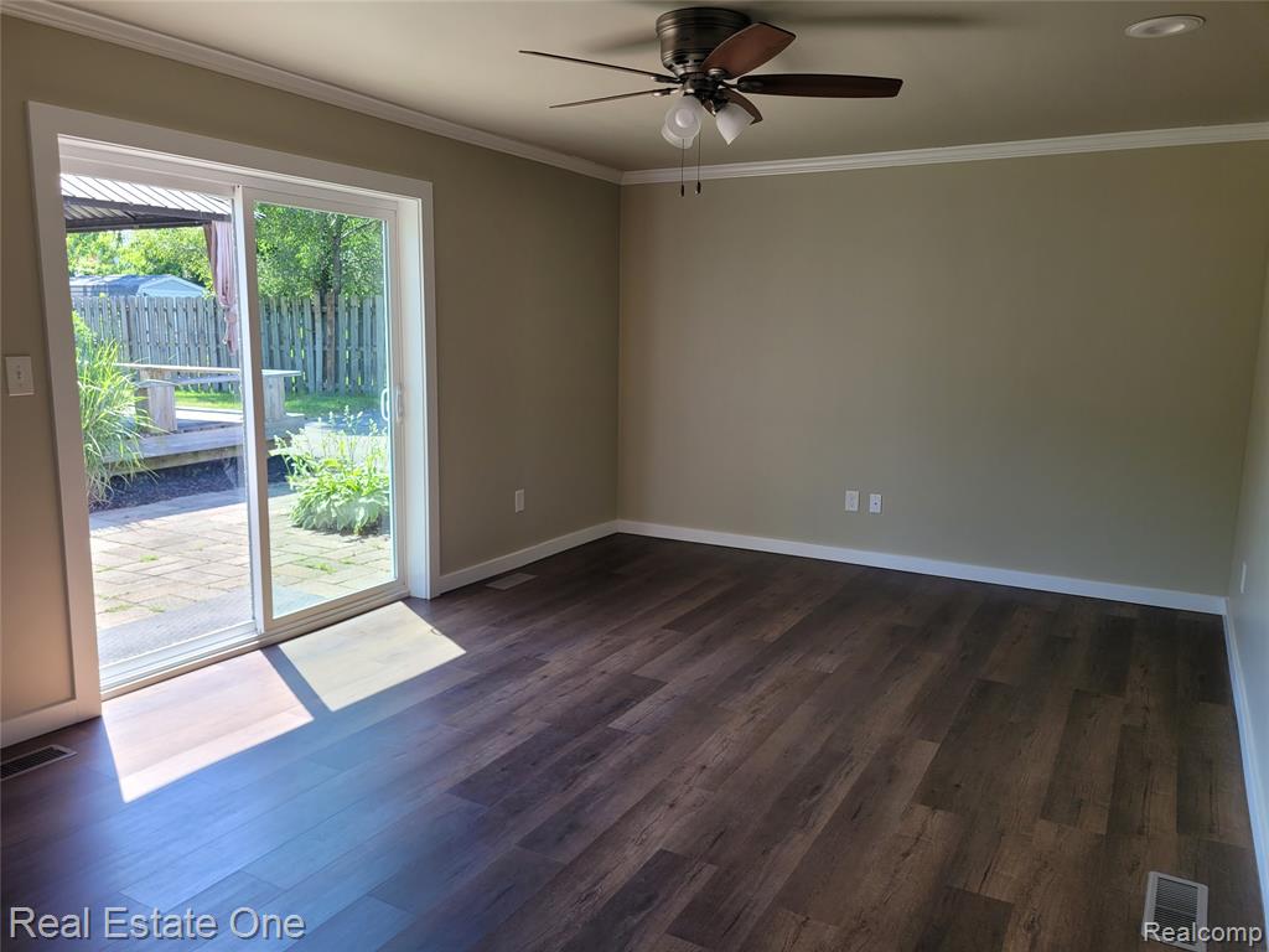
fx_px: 953
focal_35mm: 26
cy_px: 476
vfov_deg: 53.1
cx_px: 634
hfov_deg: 67.3
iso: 40
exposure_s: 1/177
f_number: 1.8
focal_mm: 5.4
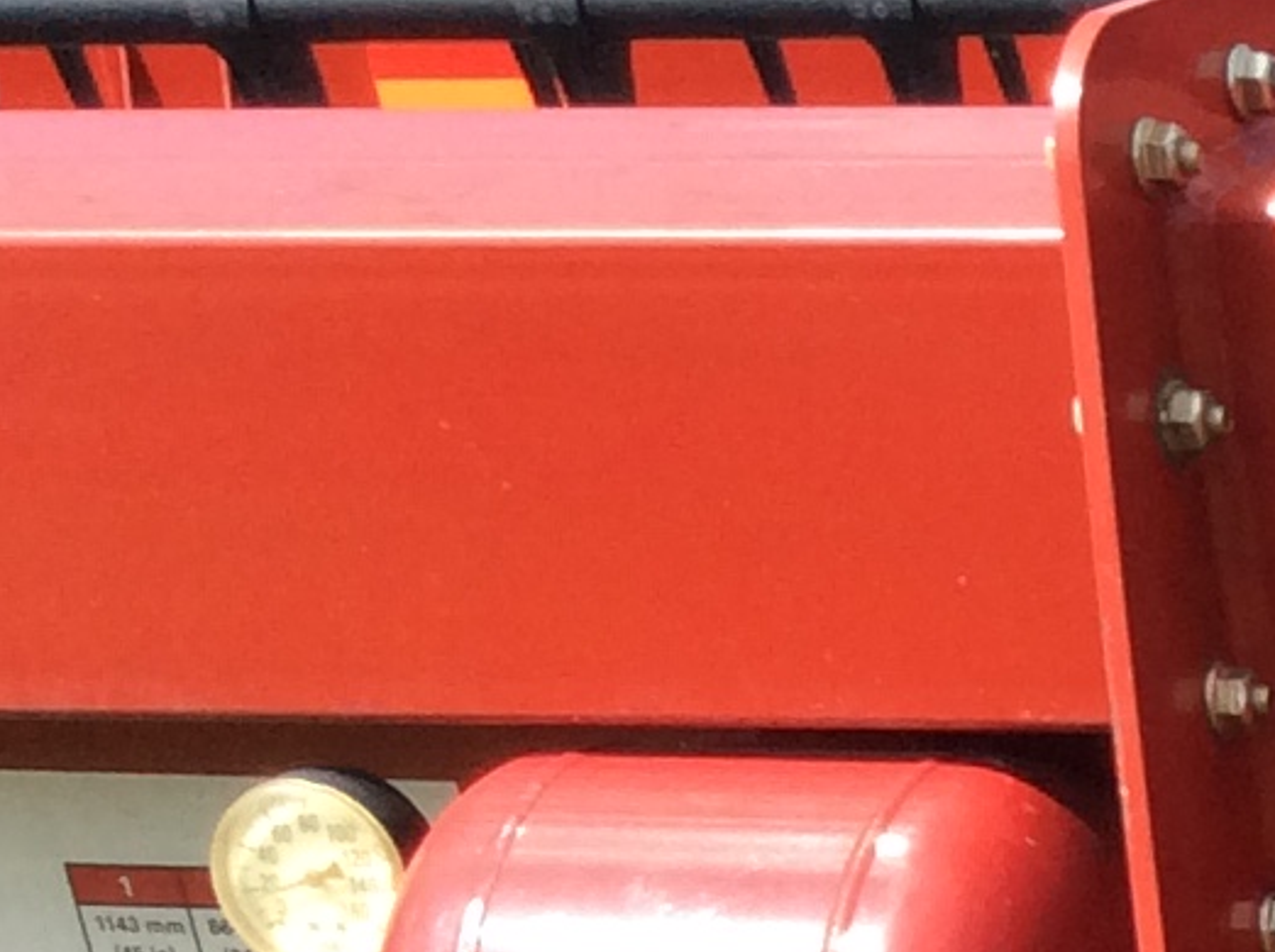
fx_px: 5848
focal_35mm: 159
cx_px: 3082
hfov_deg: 10.6
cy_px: 1909
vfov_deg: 8.8
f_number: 2.4
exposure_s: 1/622
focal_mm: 3.3
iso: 32
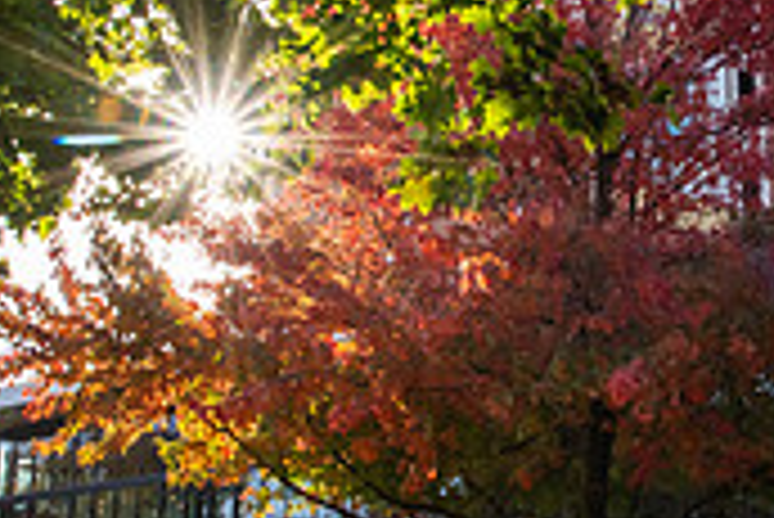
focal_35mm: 64
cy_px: 259
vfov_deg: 21.3
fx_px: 1377
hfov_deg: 29.8
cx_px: 724
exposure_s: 1/160
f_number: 20
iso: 800
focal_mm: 19
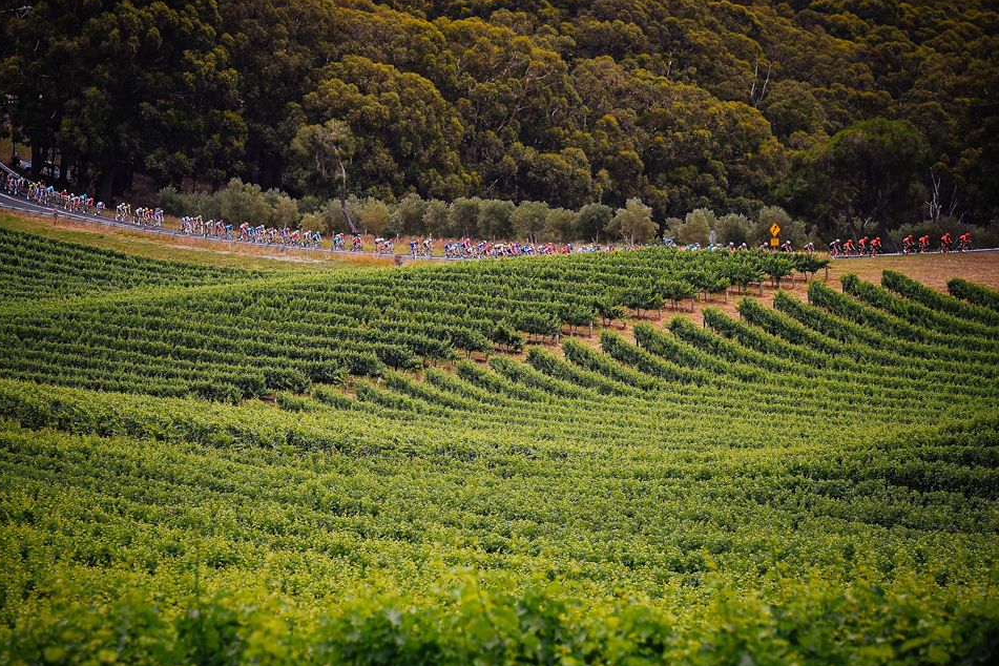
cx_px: 482
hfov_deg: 10.0
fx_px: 5688
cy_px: 340
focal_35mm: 205
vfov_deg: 6.7
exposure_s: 1/1250
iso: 1000
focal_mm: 195
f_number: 10
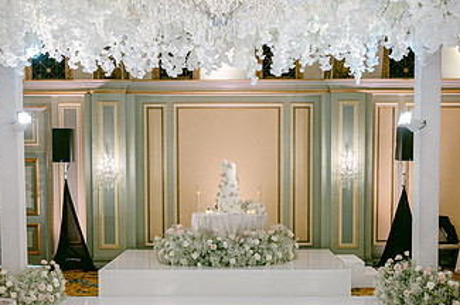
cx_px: 231
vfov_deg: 26.7
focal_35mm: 50
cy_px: 216
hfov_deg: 39.6
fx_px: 638
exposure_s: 1/50
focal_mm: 28
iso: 800
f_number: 4
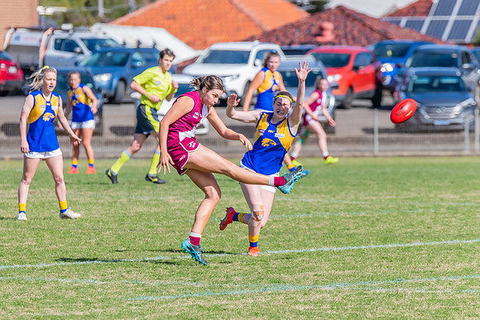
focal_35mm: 486
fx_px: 6477
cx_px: 235
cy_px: 149
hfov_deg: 4.2
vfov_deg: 2.8
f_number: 10
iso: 800
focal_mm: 400
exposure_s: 1/1600
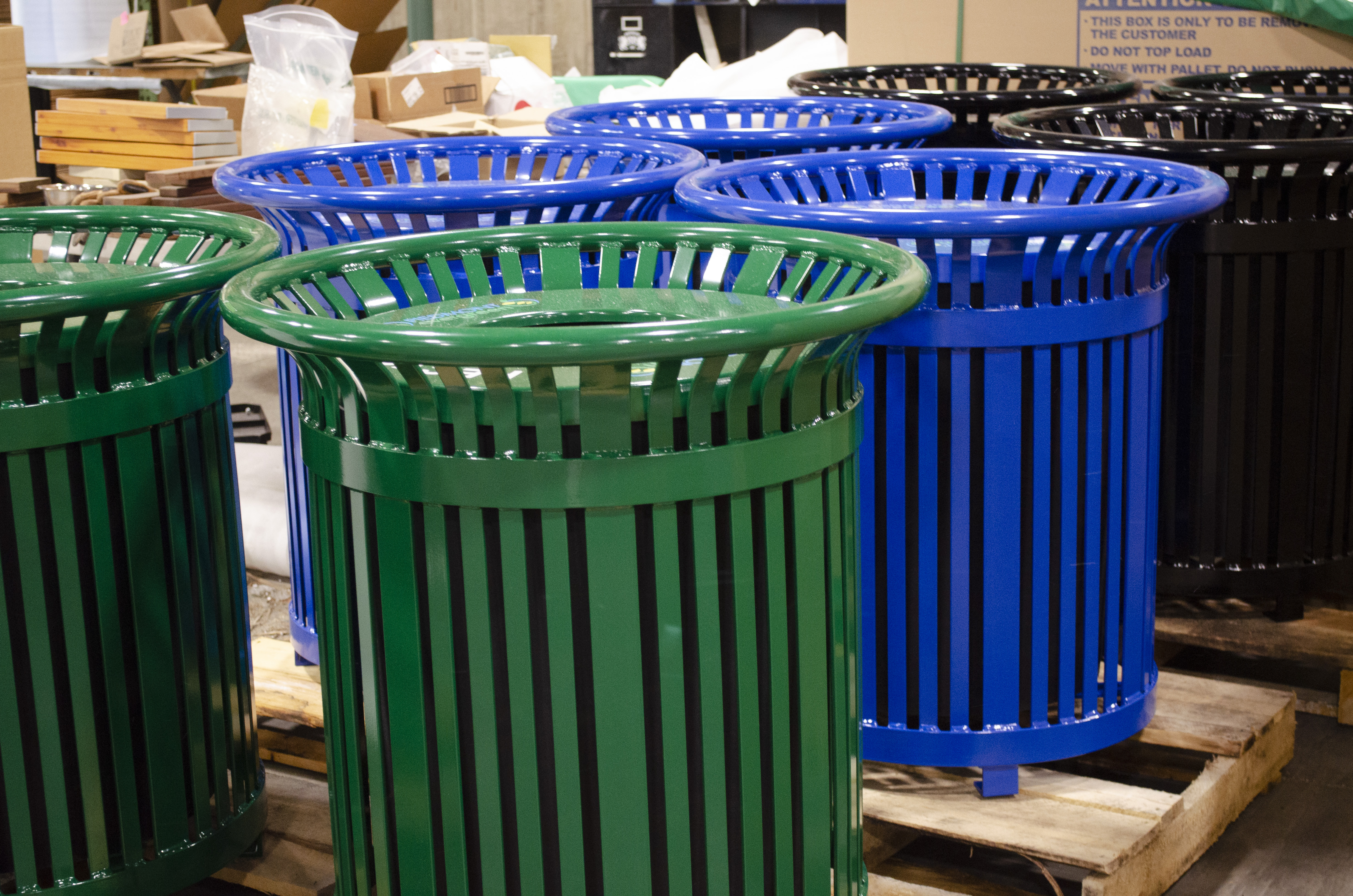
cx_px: 676
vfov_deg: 22.5
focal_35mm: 60
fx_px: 2250
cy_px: 448
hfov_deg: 33.5
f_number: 5.3
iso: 1400
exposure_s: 1/30
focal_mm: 40
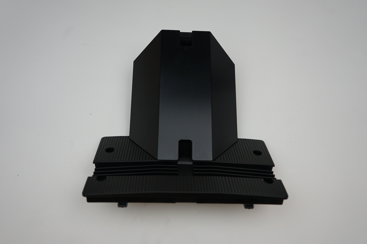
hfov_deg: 60.3
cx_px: 184
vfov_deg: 42.3
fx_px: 316
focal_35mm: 31
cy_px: 122
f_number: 4
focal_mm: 31
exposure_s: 1/160
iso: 500
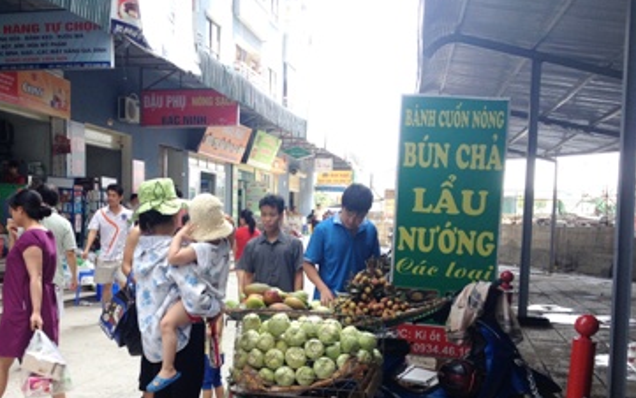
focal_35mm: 46
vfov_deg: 27.7
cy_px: 284
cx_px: 254
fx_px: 798
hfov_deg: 43.2
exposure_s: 1/202
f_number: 2.4
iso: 50
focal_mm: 4.28
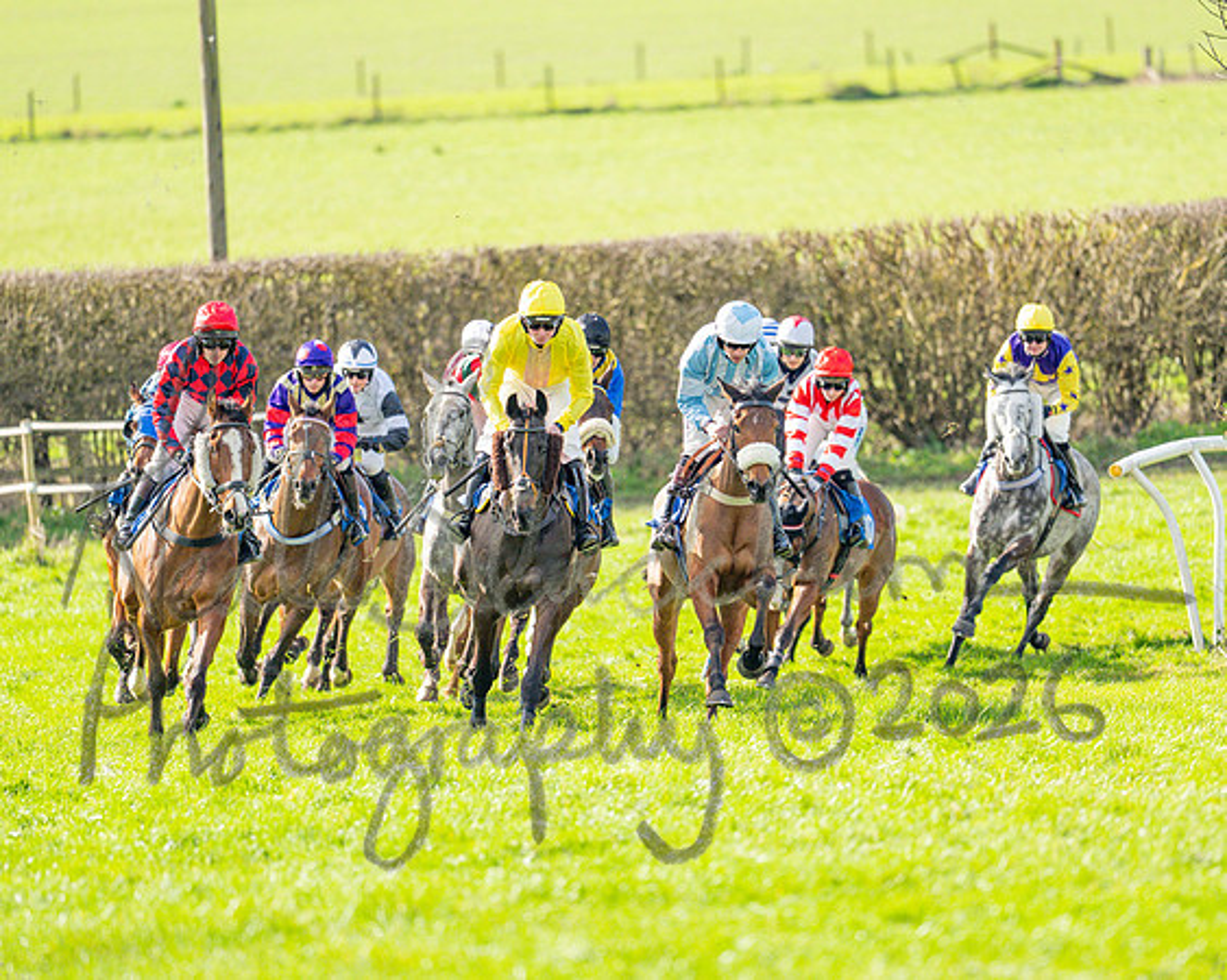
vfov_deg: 3.1
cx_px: 704
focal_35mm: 501
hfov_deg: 3.9
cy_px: 490
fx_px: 18175
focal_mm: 400
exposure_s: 1/2500
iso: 800
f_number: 4.5
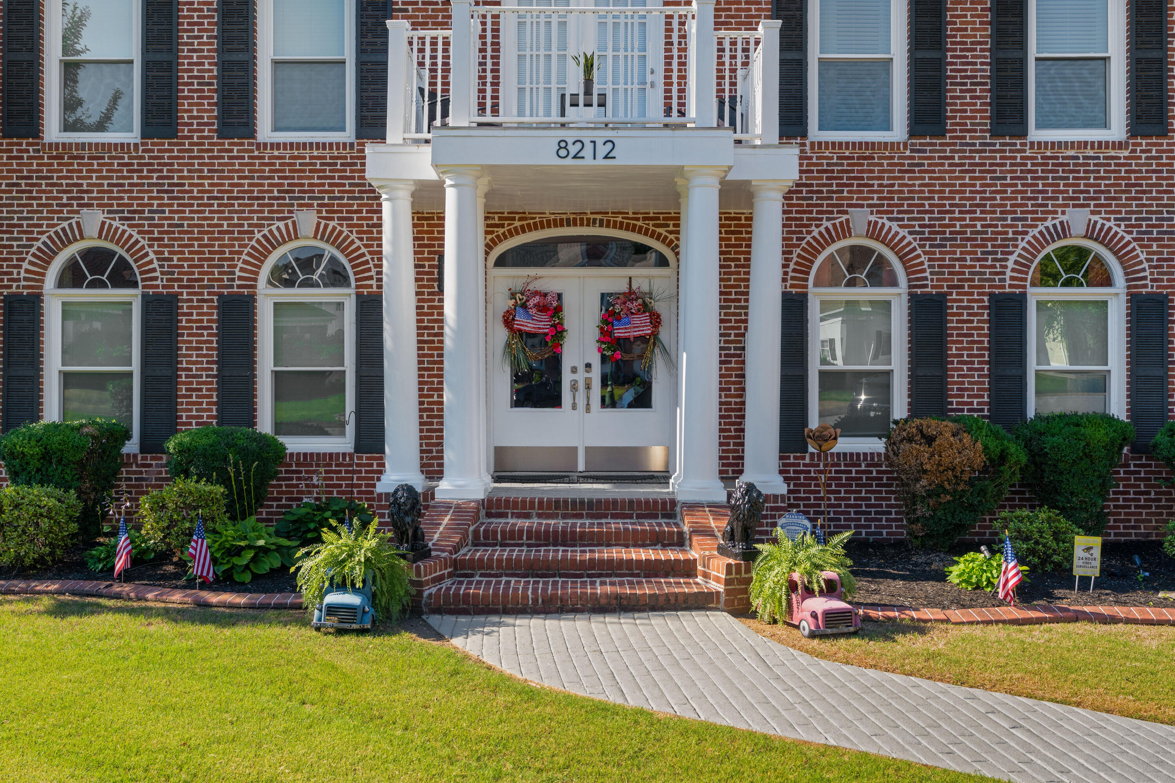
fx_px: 1044
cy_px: 392
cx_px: 588
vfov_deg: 41.1
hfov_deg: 58.7
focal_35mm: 32
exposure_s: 1/500
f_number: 7.1
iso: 320
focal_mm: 32
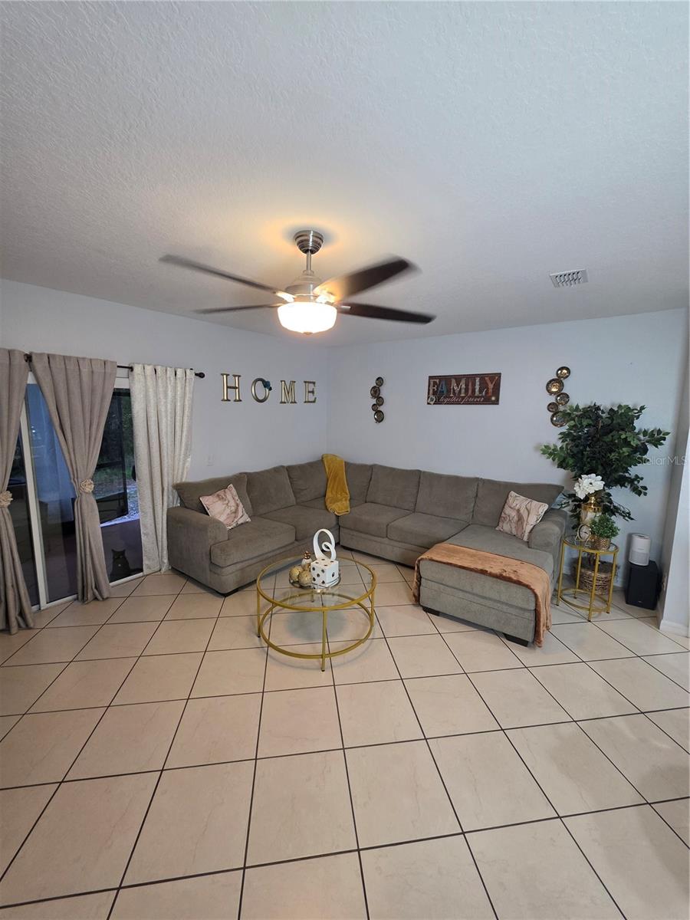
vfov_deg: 106.2
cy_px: 460
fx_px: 346
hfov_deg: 89.9
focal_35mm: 13
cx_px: 345
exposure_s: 1/60
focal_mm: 2.2
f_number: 1.9
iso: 200
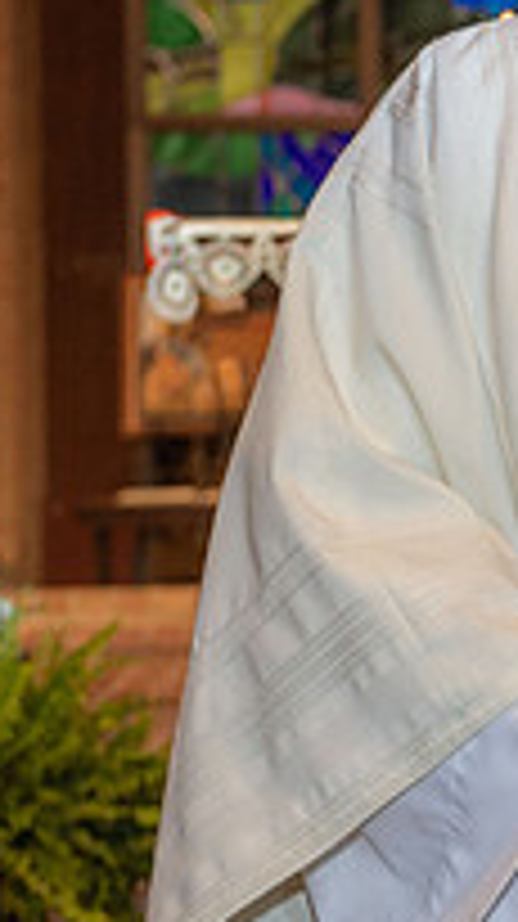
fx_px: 4355
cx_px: 1207
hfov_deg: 6.5
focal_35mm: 178
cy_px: 342
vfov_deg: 12.1
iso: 1600
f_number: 5.6
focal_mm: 60
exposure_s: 1/125
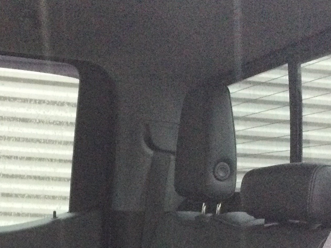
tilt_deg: -8.4
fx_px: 765
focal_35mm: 80
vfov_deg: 17.6
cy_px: 289
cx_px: 101
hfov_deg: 24.3
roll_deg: -2.7
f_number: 2.4
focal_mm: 3.3
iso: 200
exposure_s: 1/20
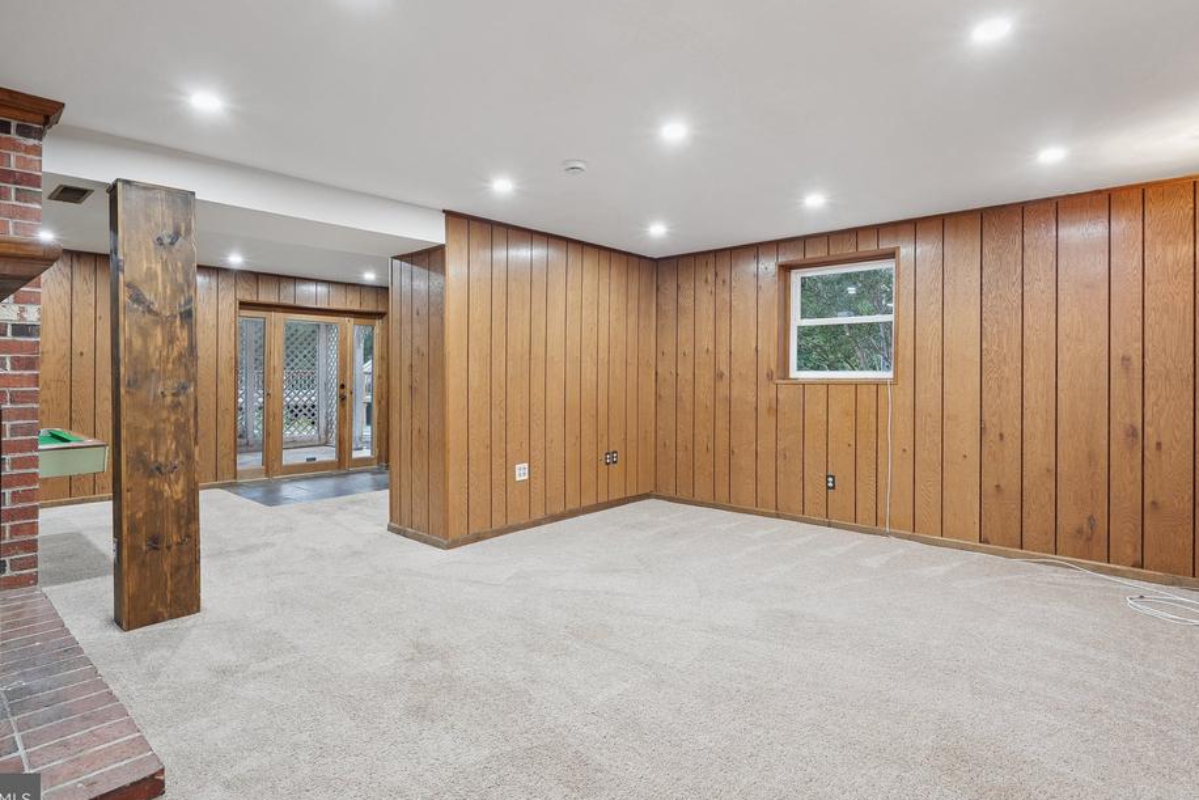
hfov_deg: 86.8
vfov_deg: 64.5
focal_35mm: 19
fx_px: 633
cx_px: 565
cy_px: 374
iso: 250
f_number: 8
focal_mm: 17
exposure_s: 1/3.33
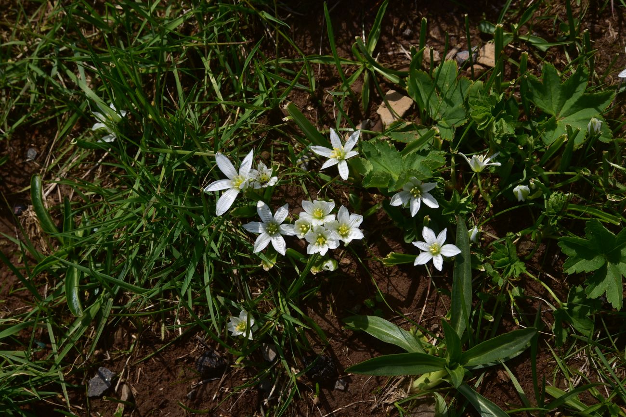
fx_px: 869
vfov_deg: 27.0
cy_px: 208
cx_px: 313
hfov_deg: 39.6
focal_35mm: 50
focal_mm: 50
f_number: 16
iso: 125
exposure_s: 1/160
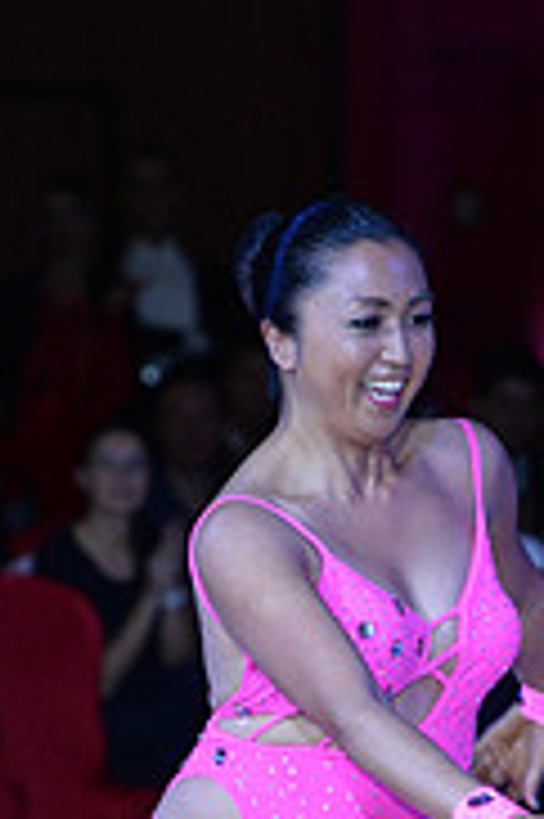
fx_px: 10151
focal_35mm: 447
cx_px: 767
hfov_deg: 3.1
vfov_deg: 4.6
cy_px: 1224
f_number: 5
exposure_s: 1/250
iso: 2000
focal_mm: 140
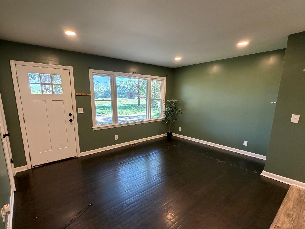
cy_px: 126
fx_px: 150
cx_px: 141
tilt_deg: -12.3
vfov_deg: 74.5
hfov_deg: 90.9
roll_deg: +0.1
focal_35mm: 17
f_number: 2.2
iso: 320
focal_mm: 2.22
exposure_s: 1/60
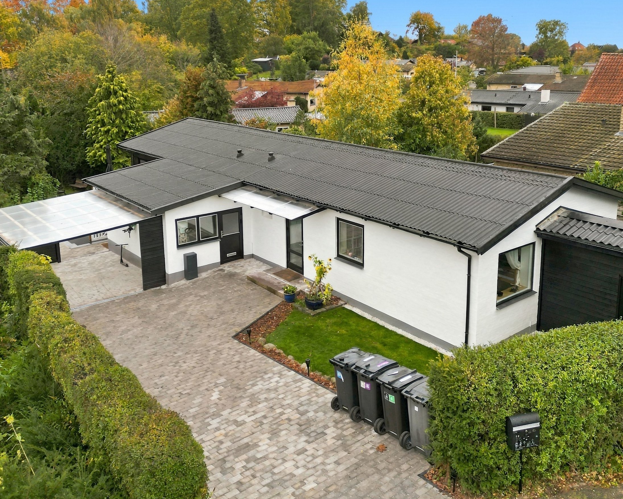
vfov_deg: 45.4
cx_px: 340
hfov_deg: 55.6
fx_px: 590
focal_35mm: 32
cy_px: 187
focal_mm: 6.7
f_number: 1.7
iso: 100
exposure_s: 1/160
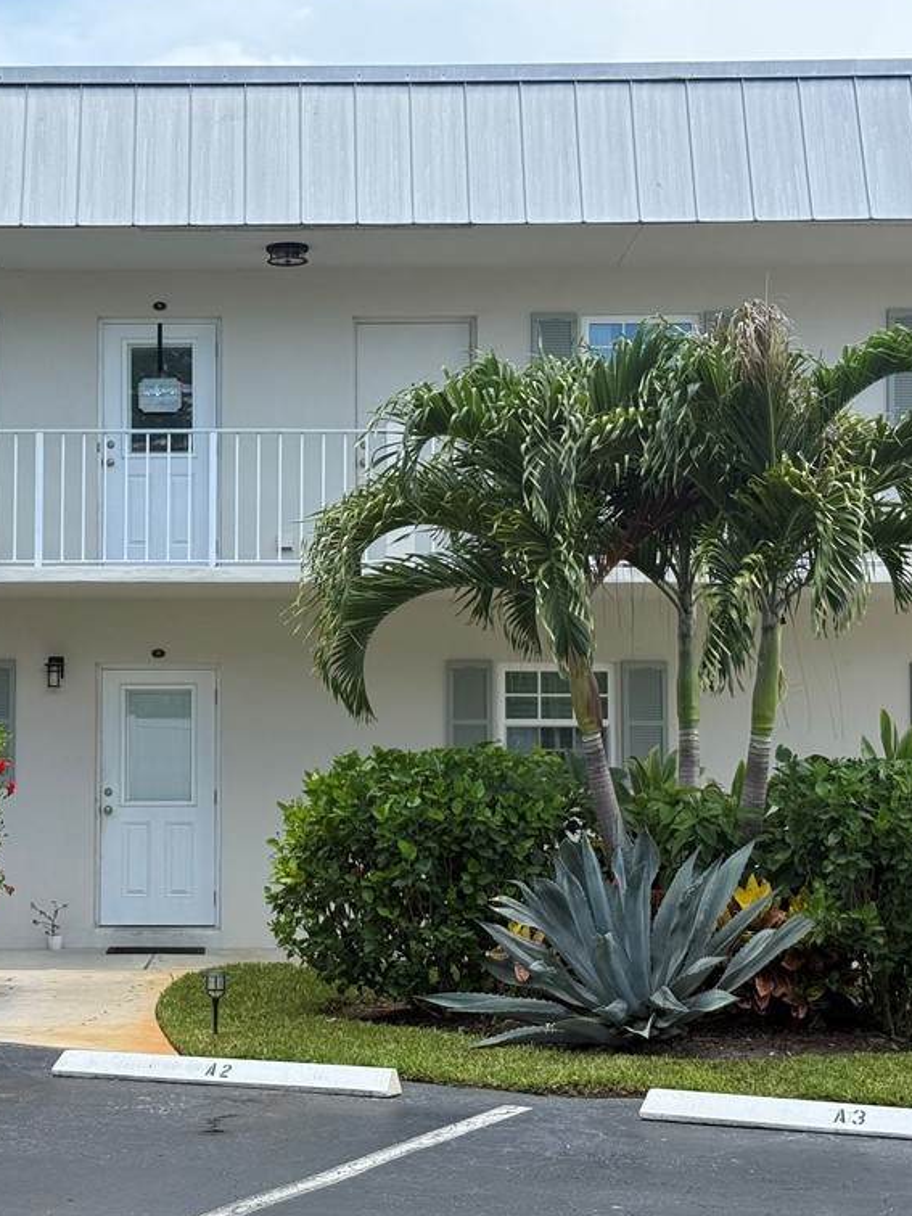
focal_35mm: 65
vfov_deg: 29.8
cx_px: 262
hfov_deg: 22.4
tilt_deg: +3.9
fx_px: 2283
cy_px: 602
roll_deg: +0.4
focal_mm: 6.76
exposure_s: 1/1715
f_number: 1.78
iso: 80
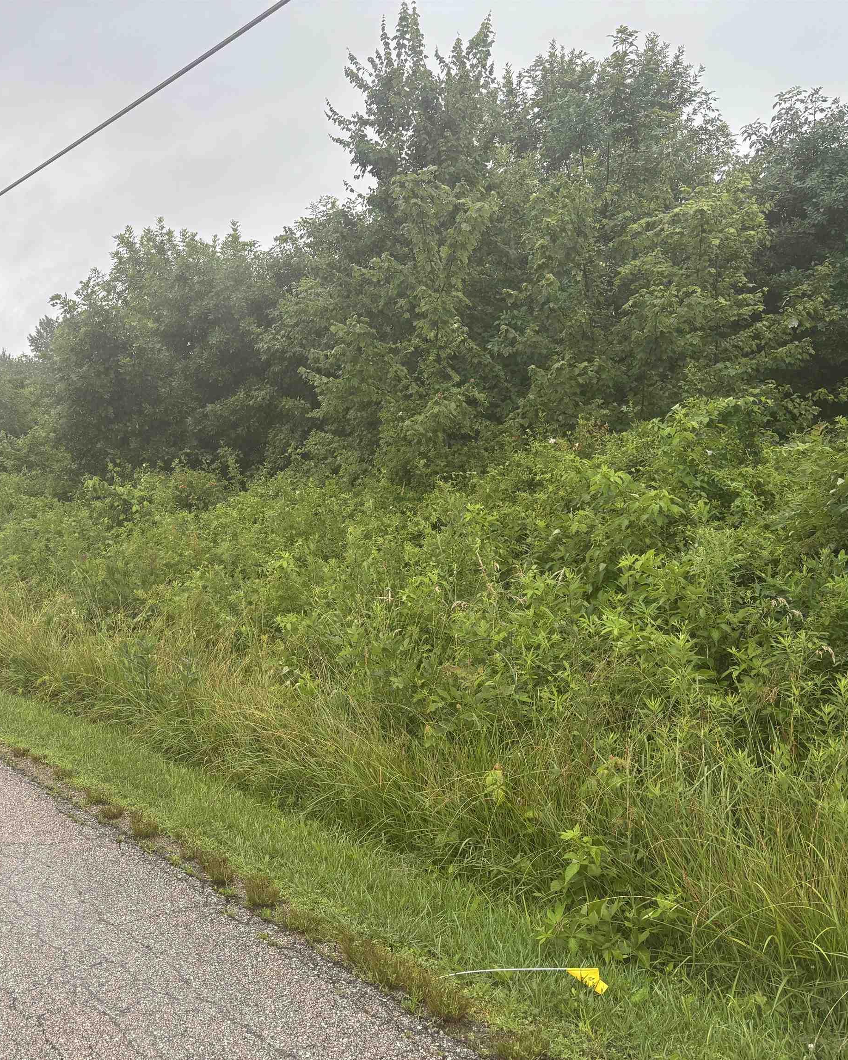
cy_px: 532
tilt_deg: -4.6
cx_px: 209
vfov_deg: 52.8
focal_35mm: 34
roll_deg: +1.2
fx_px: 1067
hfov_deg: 42.0
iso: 50
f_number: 1.6
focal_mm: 5.96
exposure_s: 1/397
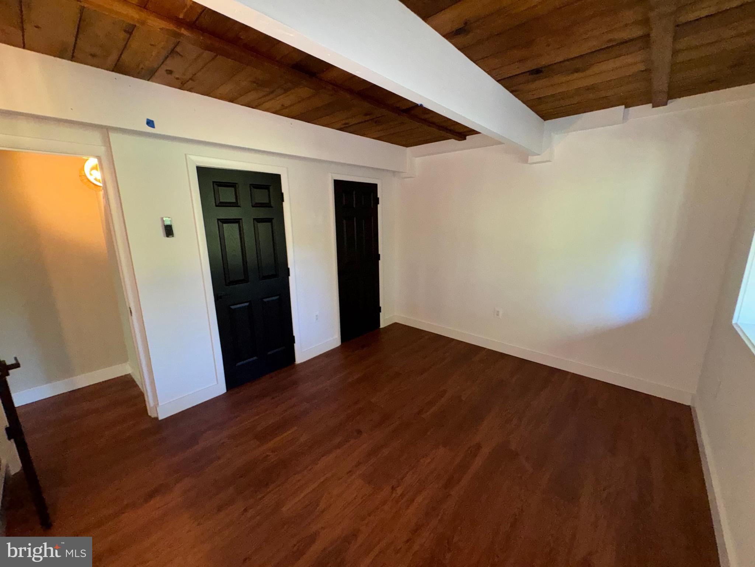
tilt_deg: -13.2
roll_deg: +1.3
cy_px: 284
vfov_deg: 85.7
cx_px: 378
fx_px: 305
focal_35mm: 14
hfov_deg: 102.1
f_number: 2.2
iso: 250
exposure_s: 1/60
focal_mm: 2.22
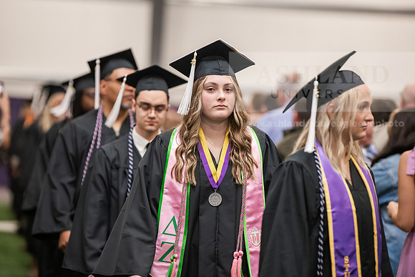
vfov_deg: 7.2
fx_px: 2191
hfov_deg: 10.8
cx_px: 208
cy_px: 138
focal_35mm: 190
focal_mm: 190
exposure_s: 1/200
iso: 2500
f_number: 3.2
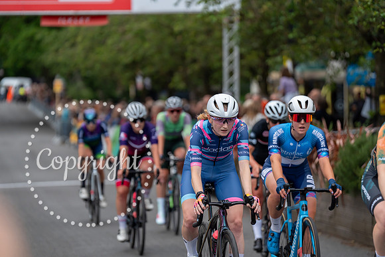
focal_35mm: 157
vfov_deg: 8.7
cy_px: 128
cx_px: 192
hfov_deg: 13.1
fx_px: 1679
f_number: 2.8
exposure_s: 1/800
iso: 800
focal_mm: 157
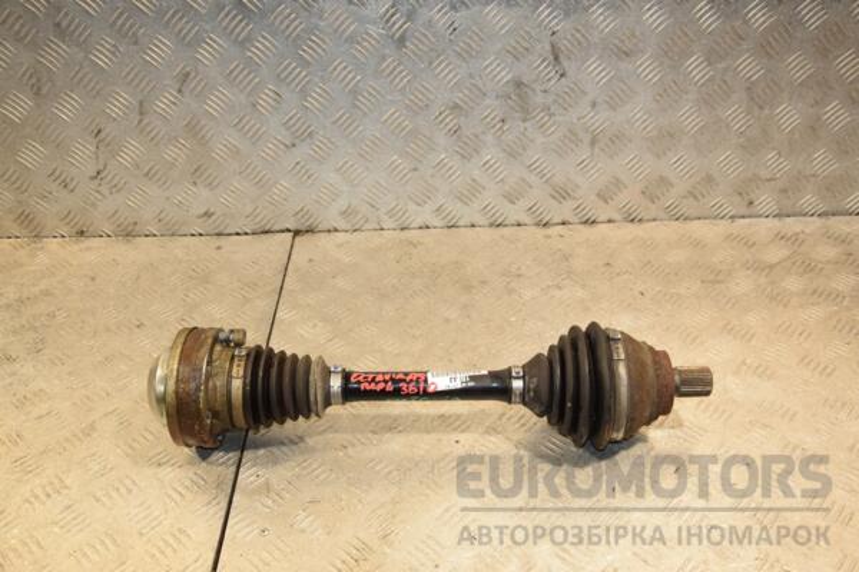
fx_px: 859
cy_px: 286
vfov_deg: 36.9
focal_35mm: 36
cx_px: 430
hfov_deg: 53.1
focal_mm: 24
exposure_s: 1/200
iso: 800
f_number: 5.6
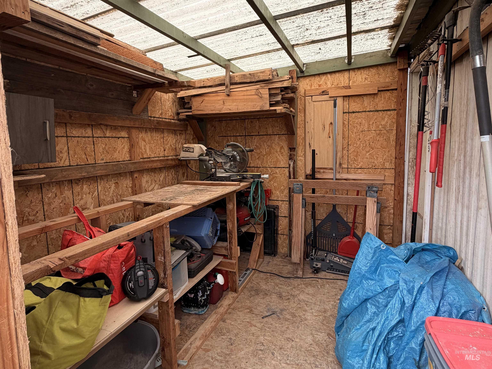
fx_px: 199
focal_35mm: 14
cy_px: 184
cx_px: 246
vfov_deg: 85.7
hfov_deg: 102.1
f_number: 2.2
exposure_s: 1/359
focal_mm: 2.22
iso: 50
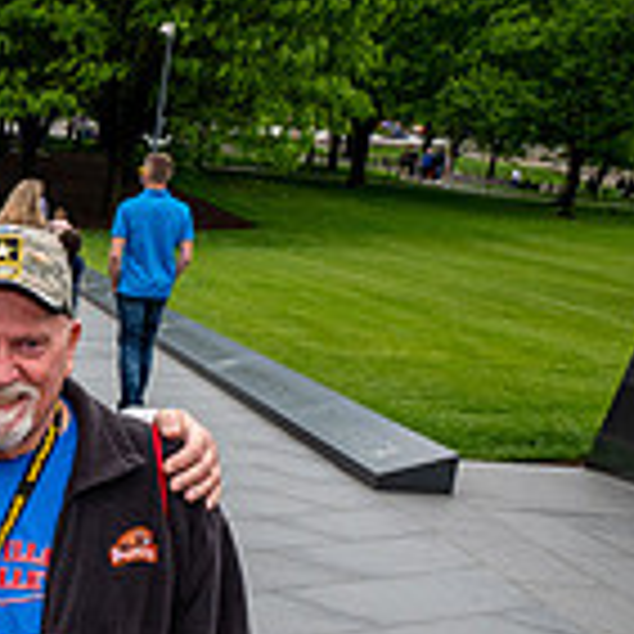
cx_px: -423
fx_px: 1741
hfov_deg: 17.6
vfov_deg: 20.2
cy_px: 589
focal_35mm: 84
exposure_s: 1/640
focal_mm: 24
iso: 1250
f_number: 8
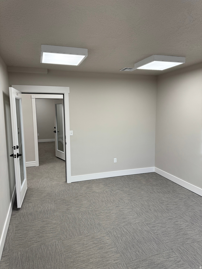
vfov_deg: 71.6
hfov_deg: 56.8
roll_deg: +0.7
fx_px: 187
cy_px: 134
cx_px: 101
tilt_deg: -5.9
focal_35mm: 24
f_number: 1.78
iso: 100
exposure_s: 1/164
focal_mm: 6.76
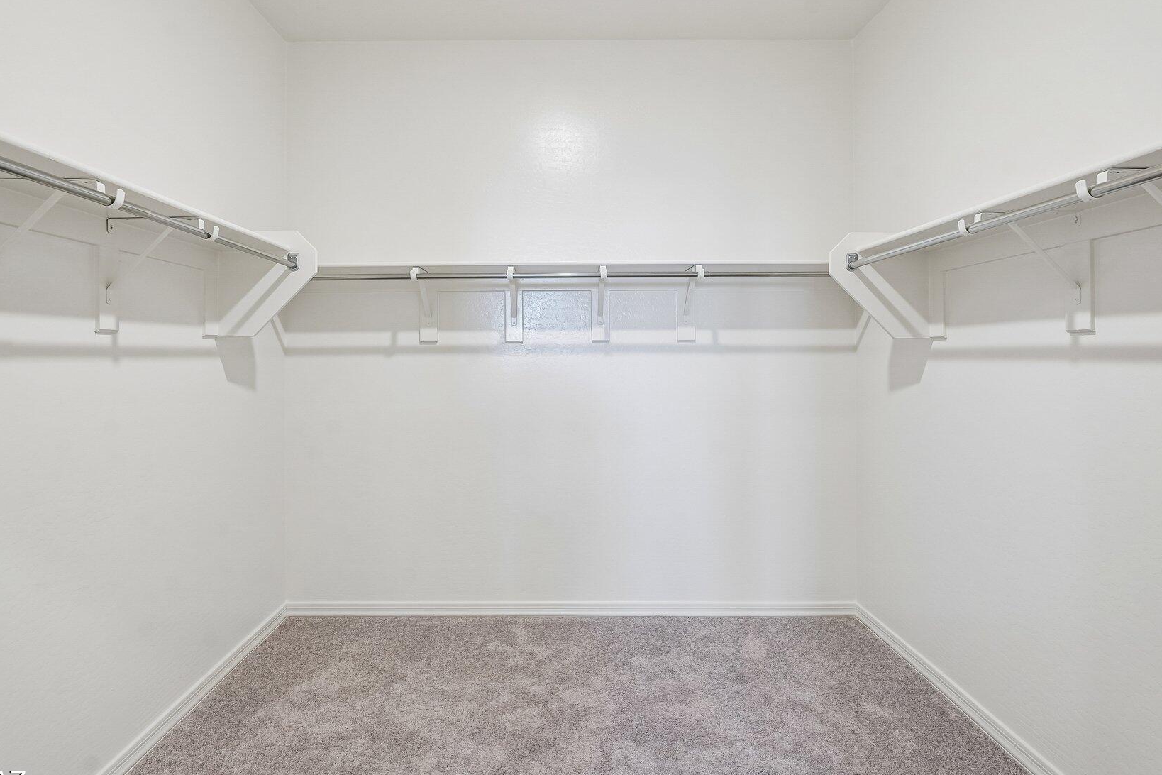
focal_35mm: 21
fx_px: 666
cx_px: 554
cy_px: 341
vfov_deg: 60.2
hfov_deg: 82.2
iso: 400
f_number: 8
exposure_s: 1/10
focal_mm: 16.5
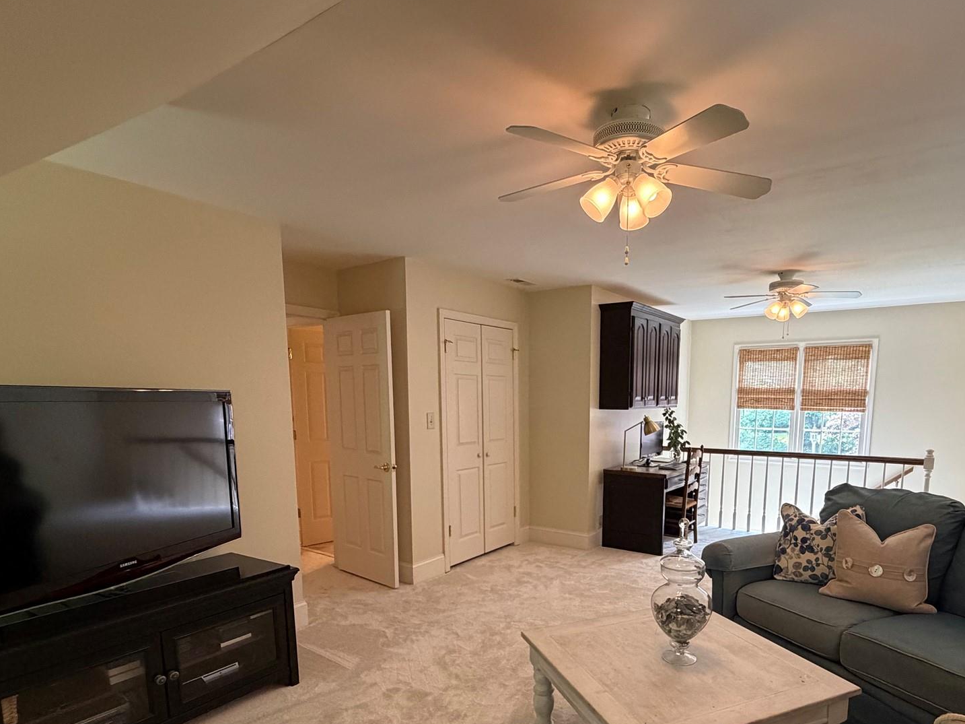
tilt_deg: -7.7
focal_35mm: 20
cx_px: 557
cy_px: 475
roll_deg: +0.0
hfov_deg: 81.2
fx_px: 557
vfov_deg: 64.5
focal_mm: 2.22
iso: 400
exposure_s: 1/60
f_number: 2.2
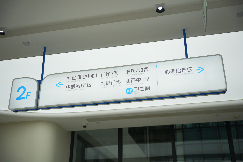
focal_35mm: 43
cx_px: 122
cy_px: 81
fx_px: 288
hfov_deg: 45.7
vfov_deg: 31.4
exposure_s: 1/320
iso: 100
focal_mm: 42.7
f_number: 2.8
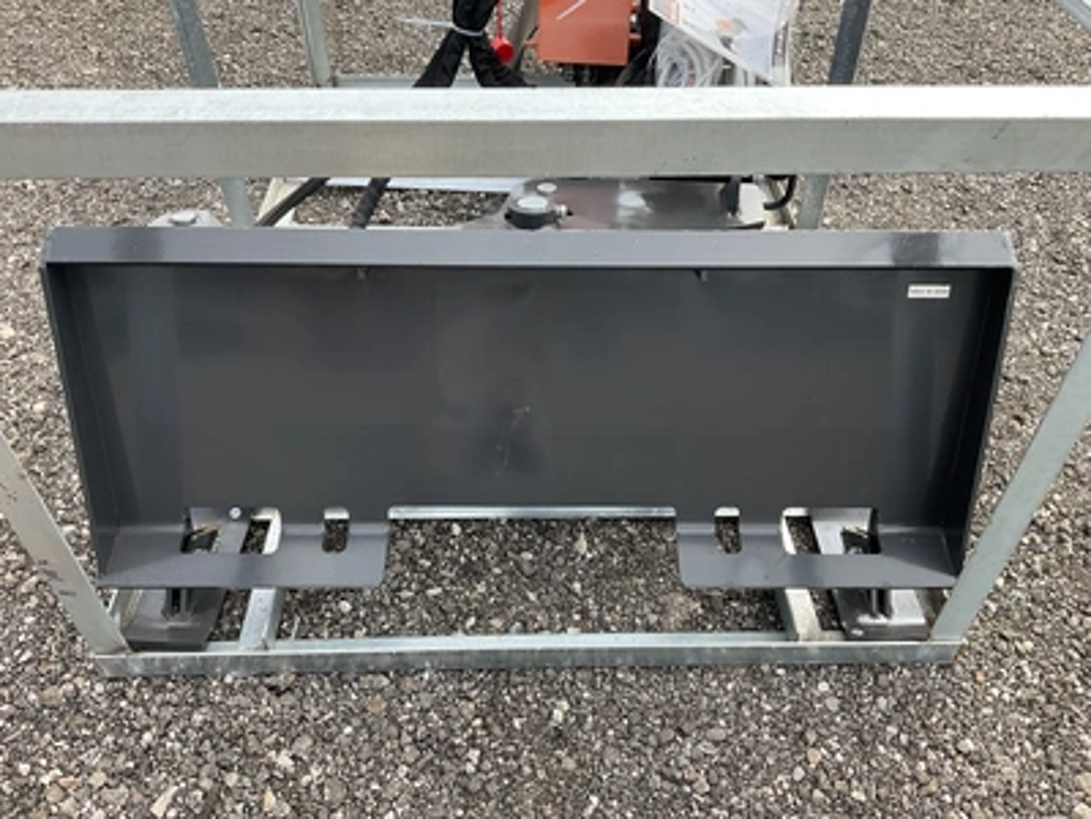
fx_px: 914
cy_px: 410
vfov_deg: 48.2
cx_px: 546
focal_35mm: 29
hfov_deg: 61.7
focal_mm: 3
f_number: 1.8
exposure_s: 1/370
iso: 25
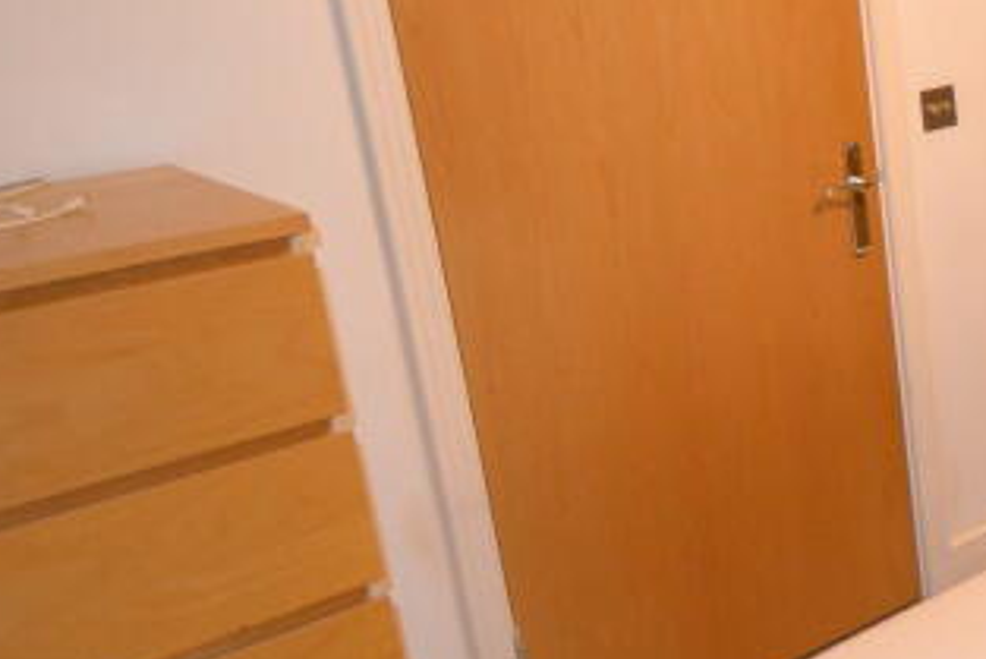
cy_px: 235
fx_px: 1343
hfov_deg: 31.6
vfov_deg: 27.4
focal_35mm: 49
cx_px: 1260
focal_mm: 10
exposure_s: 1/60
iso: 1800
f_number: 3.5
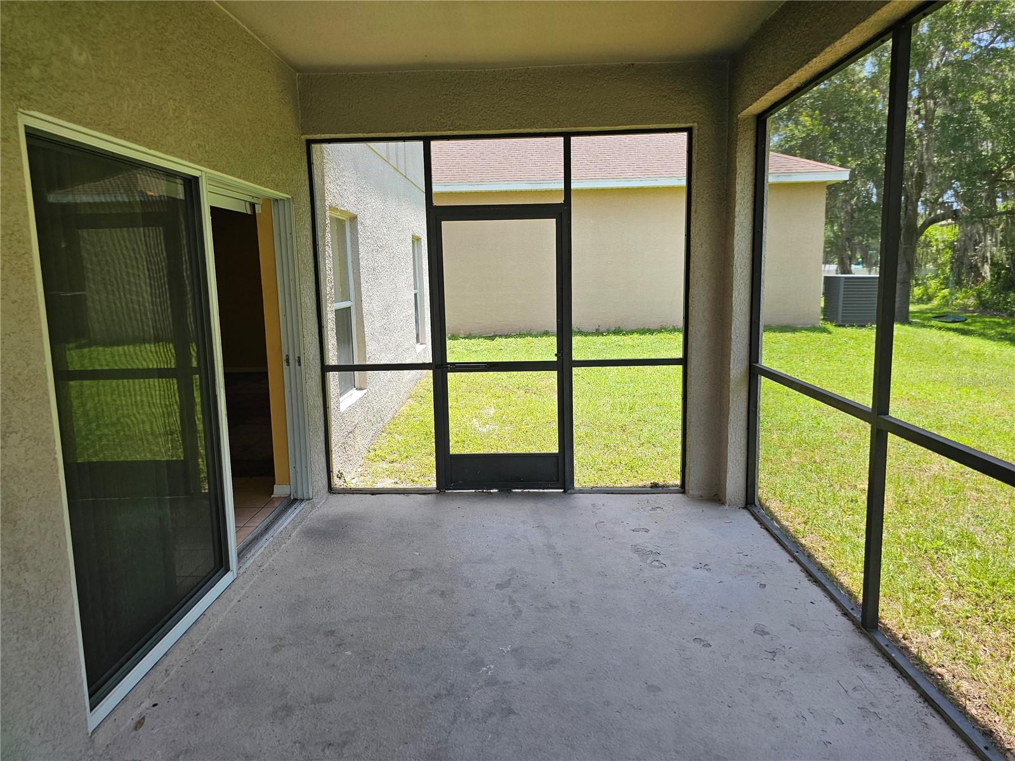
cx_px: 508
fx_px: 674
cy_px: 380
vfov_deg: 58.9
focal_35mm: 23
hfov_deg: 73.9
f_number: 1.7
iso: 20
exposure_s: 1/180
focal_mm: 6.3
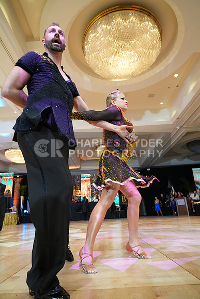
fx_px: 200
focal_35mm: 24
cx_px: 100
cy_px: 150
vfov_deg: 73.7
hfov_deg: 53.2
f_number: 4
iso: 2500
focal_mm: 24
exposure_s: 1/200
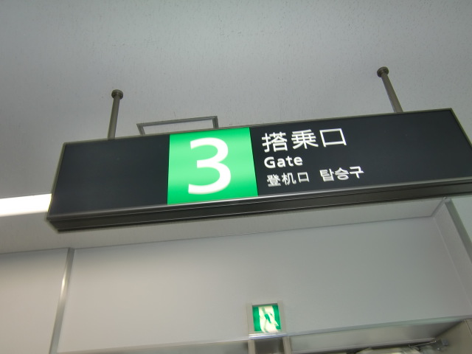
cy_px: 177
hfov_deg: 63.4
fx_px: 382
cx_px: 236
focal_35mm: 28
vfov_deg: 49.7
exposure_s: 1/80
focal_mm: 4.9
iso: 64
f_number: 2.6
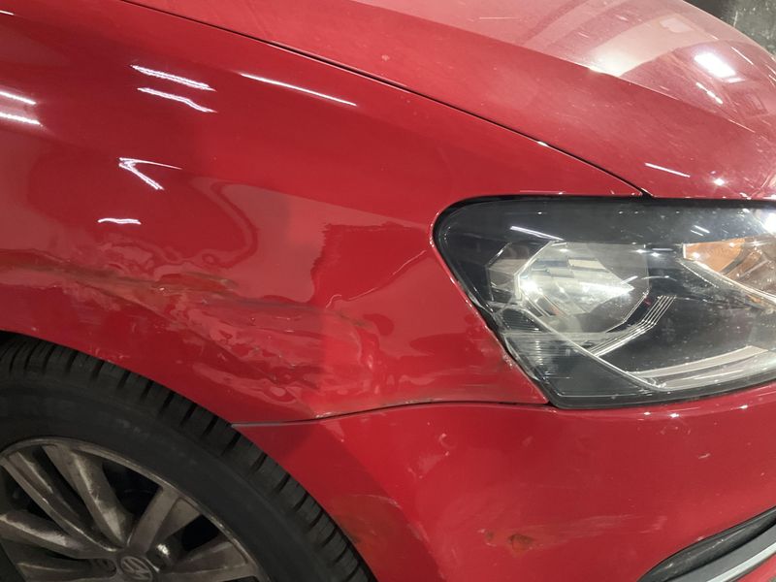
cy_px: 291
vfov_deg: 48.2
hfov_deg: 61.7
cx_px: 388
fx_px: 650
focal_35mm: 29
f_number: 1.8
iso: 320
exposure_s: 1/25
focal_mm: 3
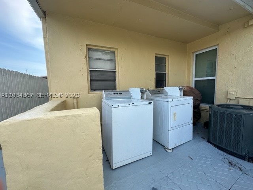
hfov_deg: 102.1
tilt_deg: -4.6
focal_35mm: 14
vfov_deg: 85.7
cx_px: 126
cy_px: 95
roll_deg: +1.5
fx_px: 102
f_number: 2.2
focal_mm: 2.22
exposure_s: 1/487
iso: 40
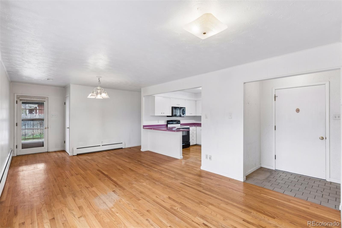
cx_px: 171
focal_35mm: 17
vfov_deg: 70.4
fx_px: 161
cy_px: 114
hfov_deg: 93.3
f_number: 9
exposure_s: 1/10
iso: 400
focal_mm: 17
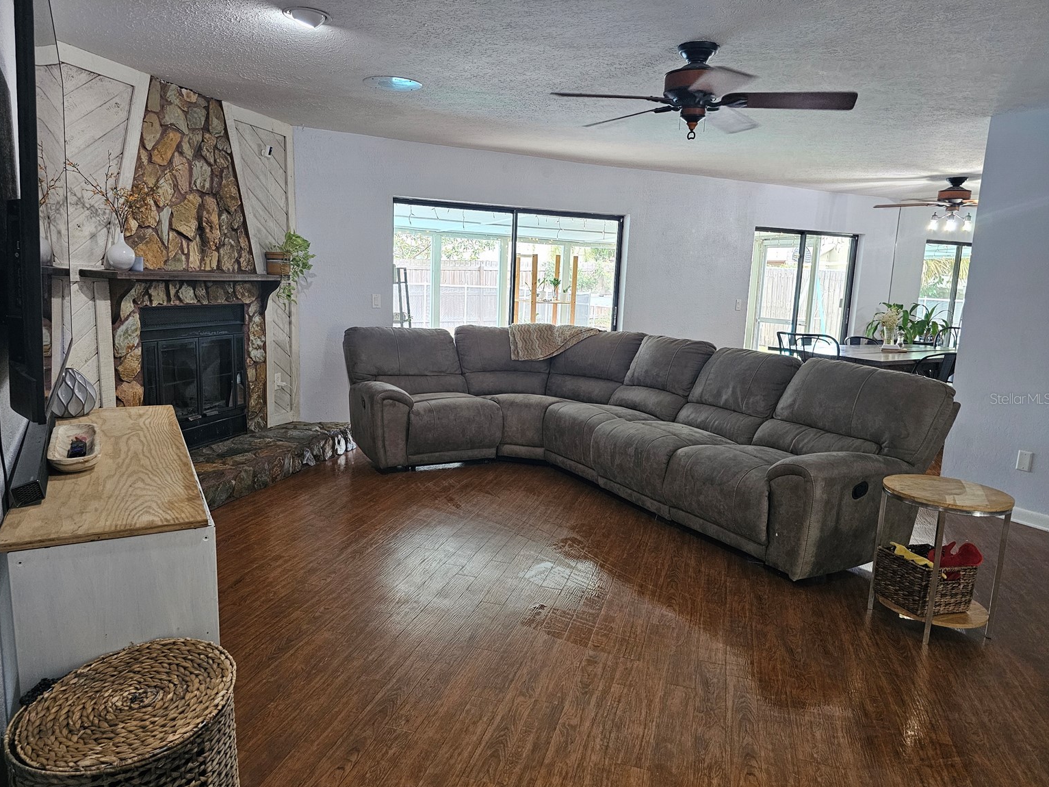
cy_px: 398
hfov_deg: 71.6
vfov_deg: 56.8
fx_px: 727
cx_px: 507
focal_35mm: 24
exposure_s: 1/120
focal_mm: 6.3
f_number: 1.7
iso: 640
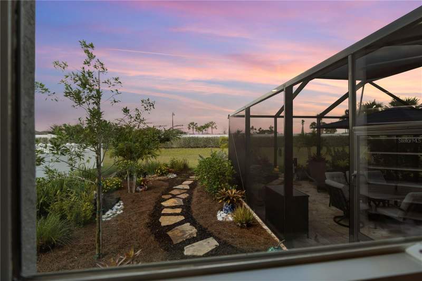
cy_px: 140
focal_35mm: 15
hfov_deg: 100.4
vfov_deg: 77.3
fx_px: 176
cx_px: 211
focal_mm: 10
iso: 100
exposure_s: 1/200
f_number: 4.5
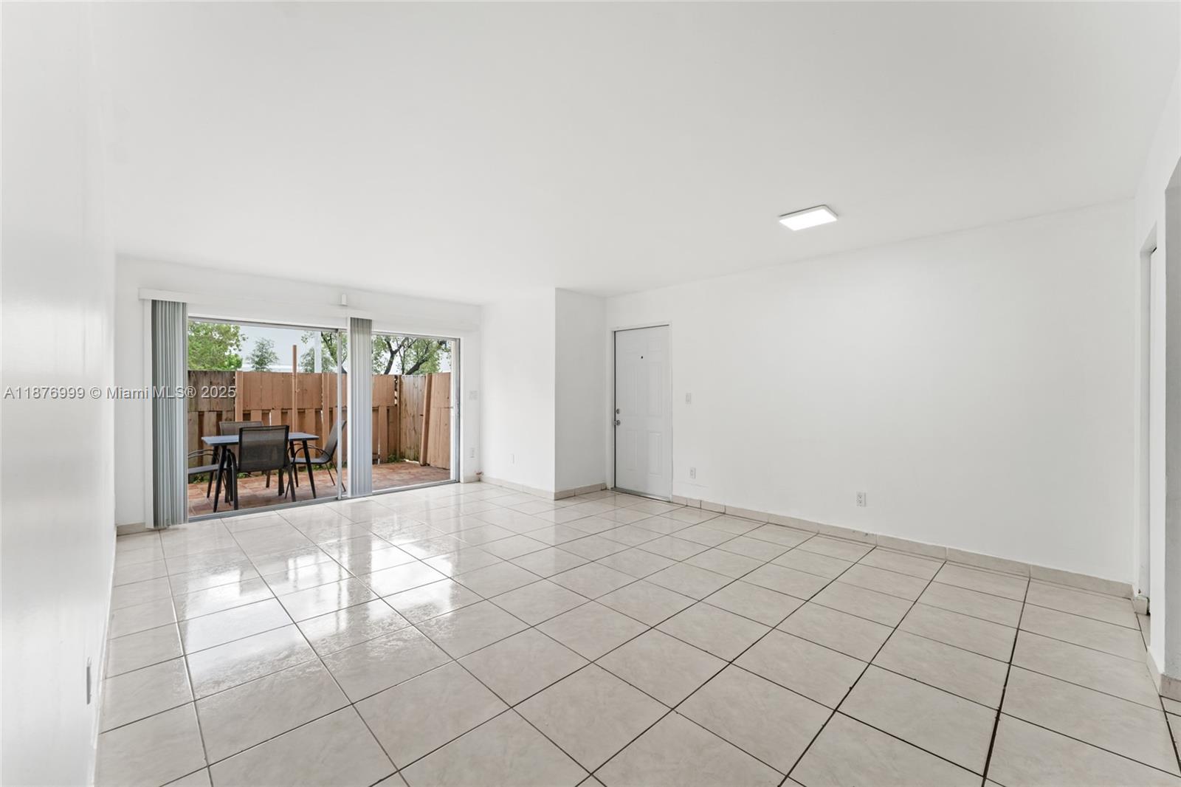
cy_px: 394
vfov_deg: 81.2
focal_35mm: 14
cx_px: 590
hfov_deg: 104.3
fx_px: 459
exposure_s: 1/25
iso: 640
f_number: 9
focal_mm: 14
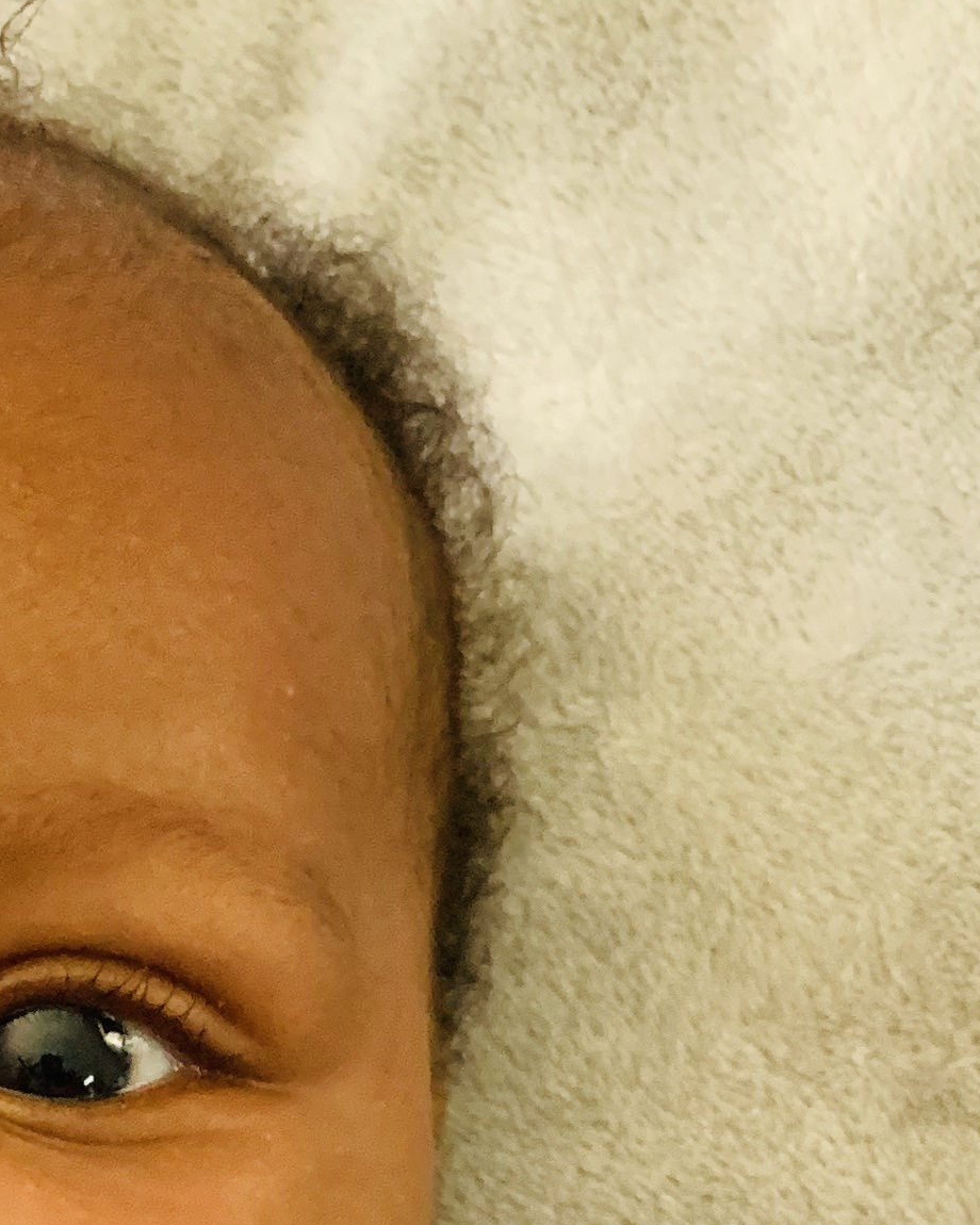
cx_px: -180
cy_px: 1817
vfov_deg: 19.0
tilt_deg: -73.0
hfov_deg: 16.6
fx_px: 3227
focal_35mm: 89
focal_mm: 4.25
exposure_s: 1/49
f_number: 1.8
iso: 400
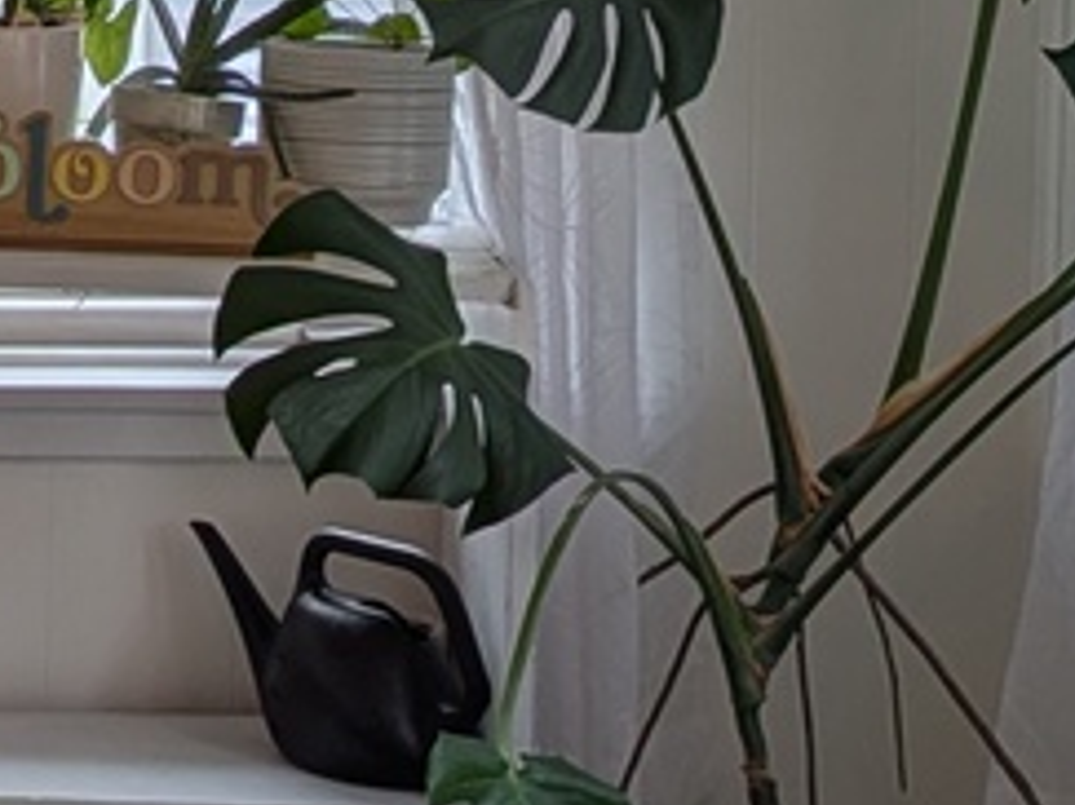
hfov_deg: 13.1
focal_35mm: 148
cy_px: 9
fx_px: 4594
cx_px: -133
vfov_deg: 9.9
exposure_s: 1/120
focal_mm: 5.43
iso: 85
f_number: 1.89
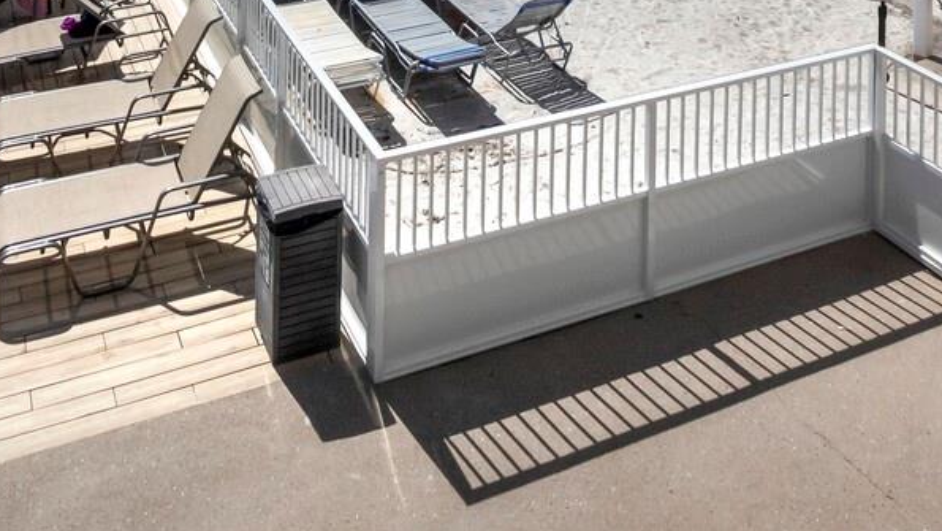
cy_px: -403
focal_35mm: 41
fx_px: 1024
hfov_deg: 49.3
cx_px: 437
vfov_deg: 20.9
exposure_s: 1/800
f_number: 11
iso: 400
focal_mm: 7
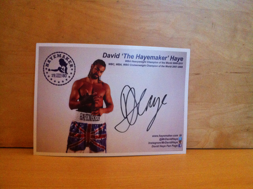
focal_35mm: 35
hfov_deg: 52.7
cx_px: 126
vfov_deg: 40.6
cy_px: 94
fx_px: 255
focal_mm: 3.85
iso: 500
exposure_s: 1/15
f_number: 2.8
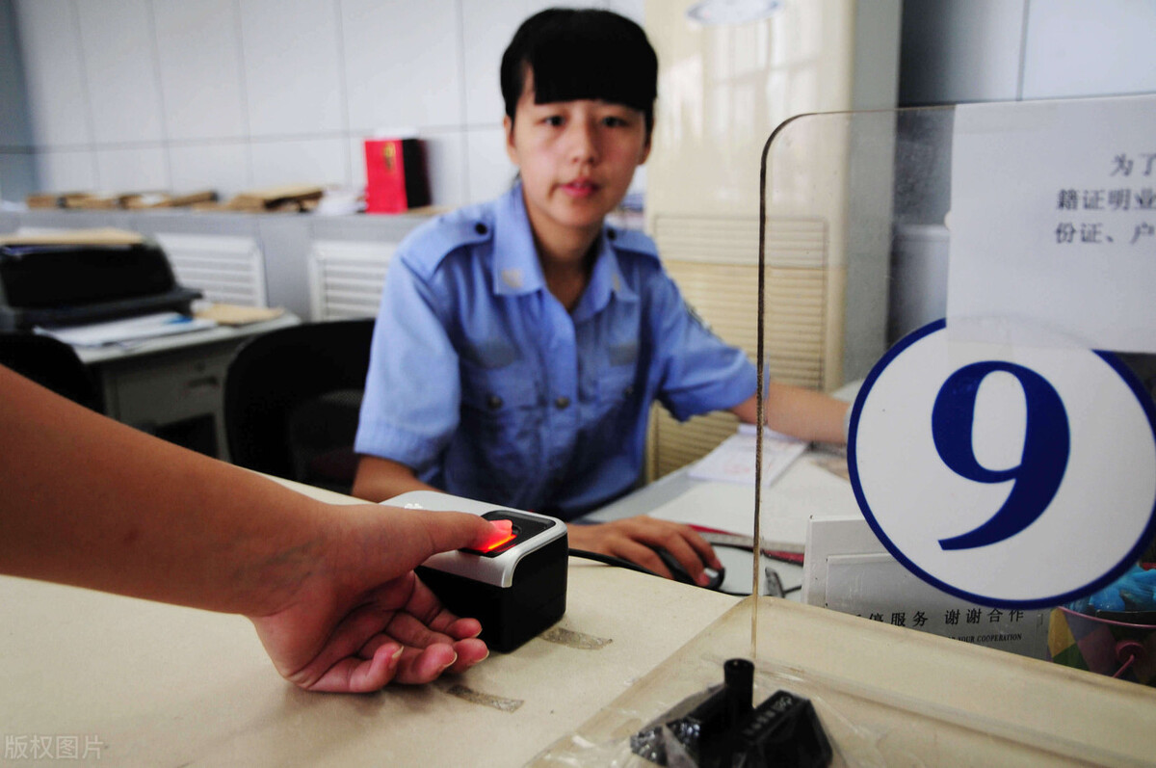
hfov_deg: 57.3
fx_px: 1058
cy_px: 384
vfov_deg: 39.9
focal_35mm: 33
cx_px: 578
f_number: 3.8
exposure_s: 1/30
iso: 280
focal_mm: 22
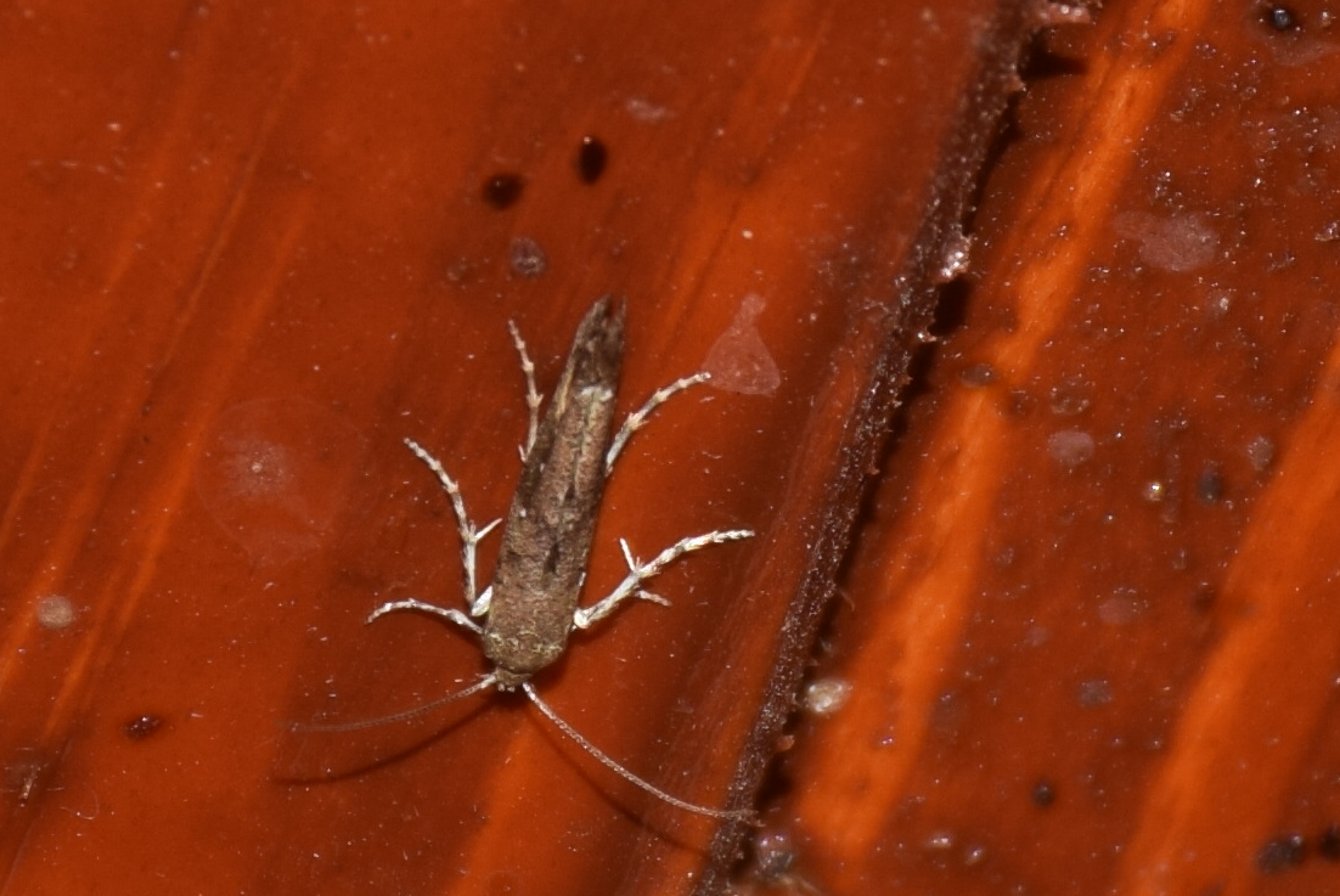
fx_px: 9090
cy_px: 475
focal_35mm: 244
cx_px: 578
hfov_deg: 8.4
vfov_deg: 5.6
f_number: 8
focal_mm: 140
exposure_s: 1/60
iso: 100
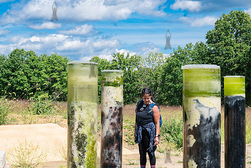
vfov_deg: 20.9
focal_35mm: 65
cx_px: 168
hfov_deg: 30.7
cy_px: 96
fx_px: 453
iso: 100
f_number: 6.3
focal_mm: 48
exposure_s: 1/320
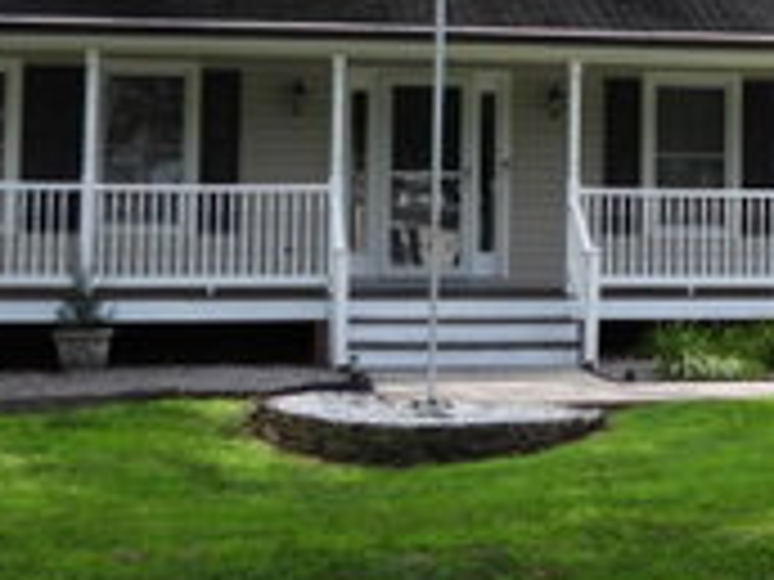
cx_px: 652
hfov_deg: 18.7
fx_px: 2325
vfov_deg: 14.0
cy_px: -4
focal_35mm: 104
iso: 100
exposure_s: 1/500
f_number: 3.2
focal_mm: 6.2
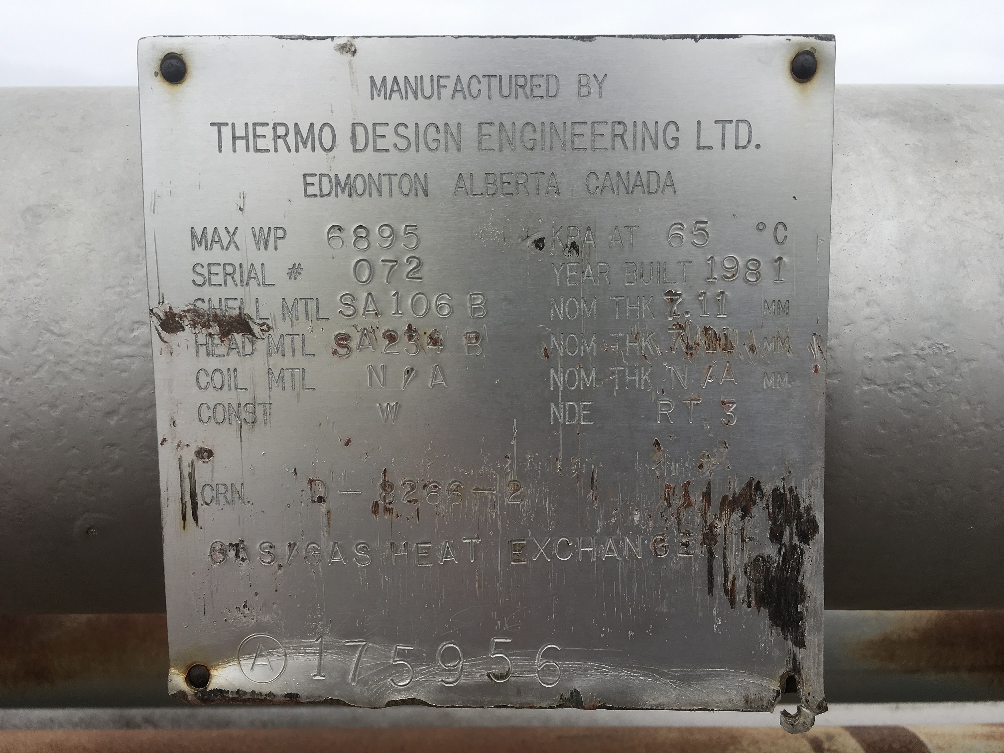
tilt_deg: -12.2
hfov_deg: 61.7
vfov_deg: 48.2
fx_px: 841
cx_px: 502
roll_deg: -1.3
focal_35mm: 29
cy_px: 376
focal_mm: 4.15
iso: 25
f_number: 2.2
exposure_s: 1/455
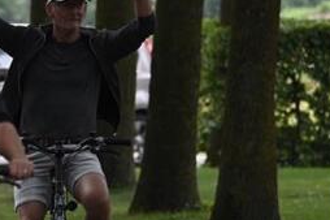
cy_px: 176
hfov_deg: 2.9
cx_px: -174
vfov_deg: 2.0
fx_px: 6440
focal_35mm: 703
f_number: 4.8
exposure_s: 1/60
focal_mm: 180
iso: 320
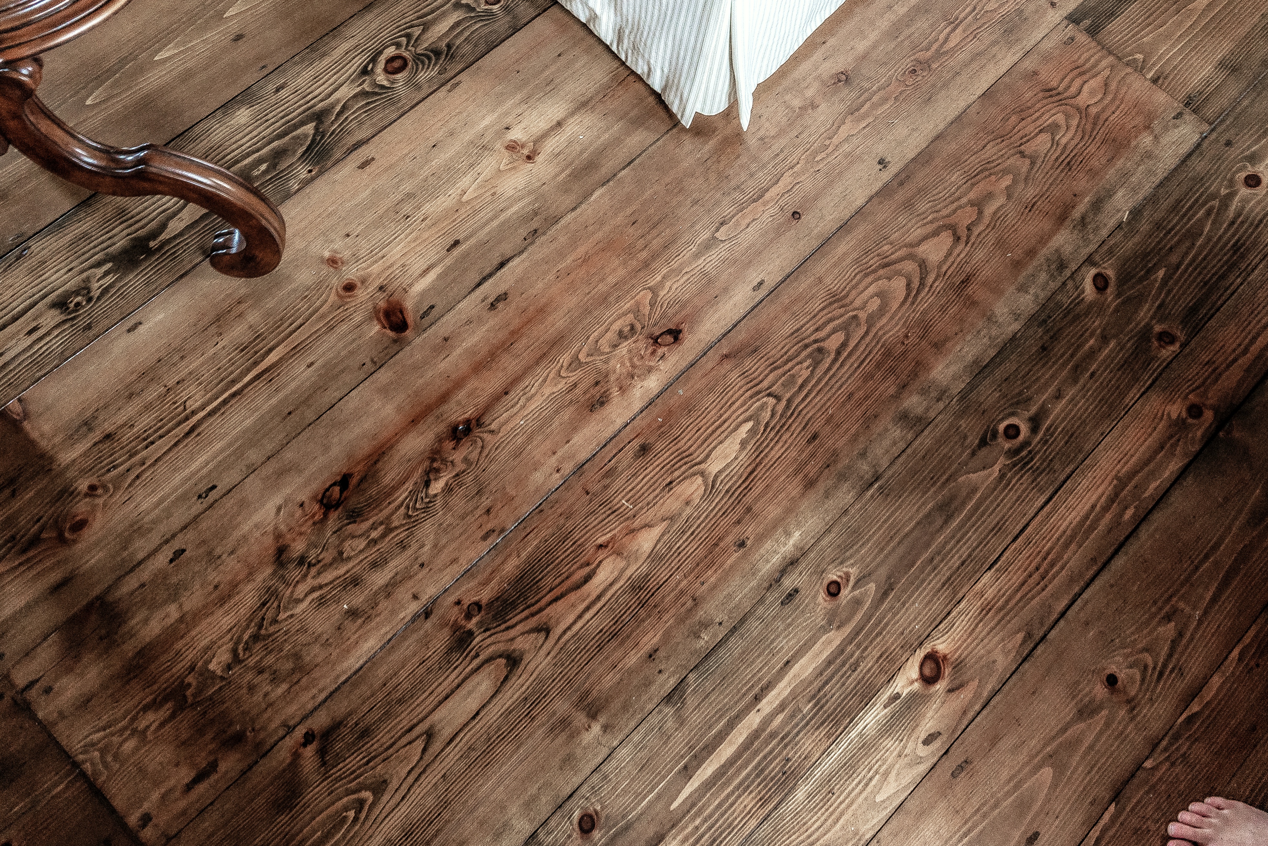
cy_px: 423
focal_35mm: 30
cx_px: 634
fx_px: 1057
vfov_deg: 43.6
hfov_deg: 61.9
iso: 640
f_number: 8
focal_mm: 20
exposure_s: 1/3
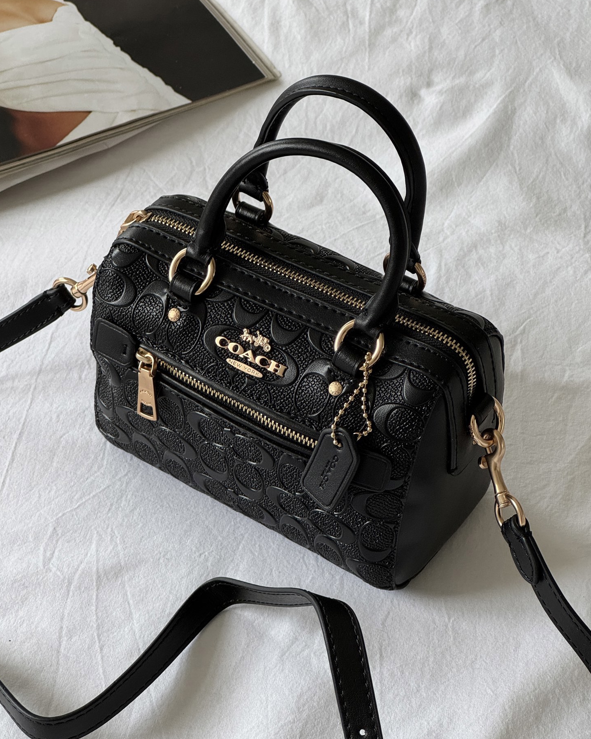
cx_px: 290
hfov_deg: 18.5
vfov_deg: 23.0
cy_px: 364
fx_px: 1815
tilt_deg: -44.8
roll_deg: -3.2
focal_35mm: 83
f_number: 2.8
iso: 125
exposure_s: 1/99
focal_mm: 9
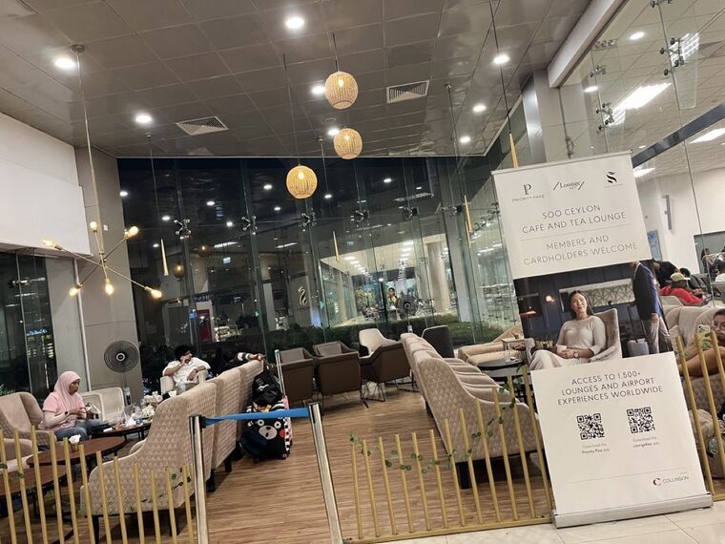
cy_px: 272
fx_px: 545
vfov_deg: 53.1
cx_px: 362
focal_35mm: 26
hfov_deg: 67.3
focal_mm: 5.1
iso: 200
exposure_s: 1/50
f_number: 1.6
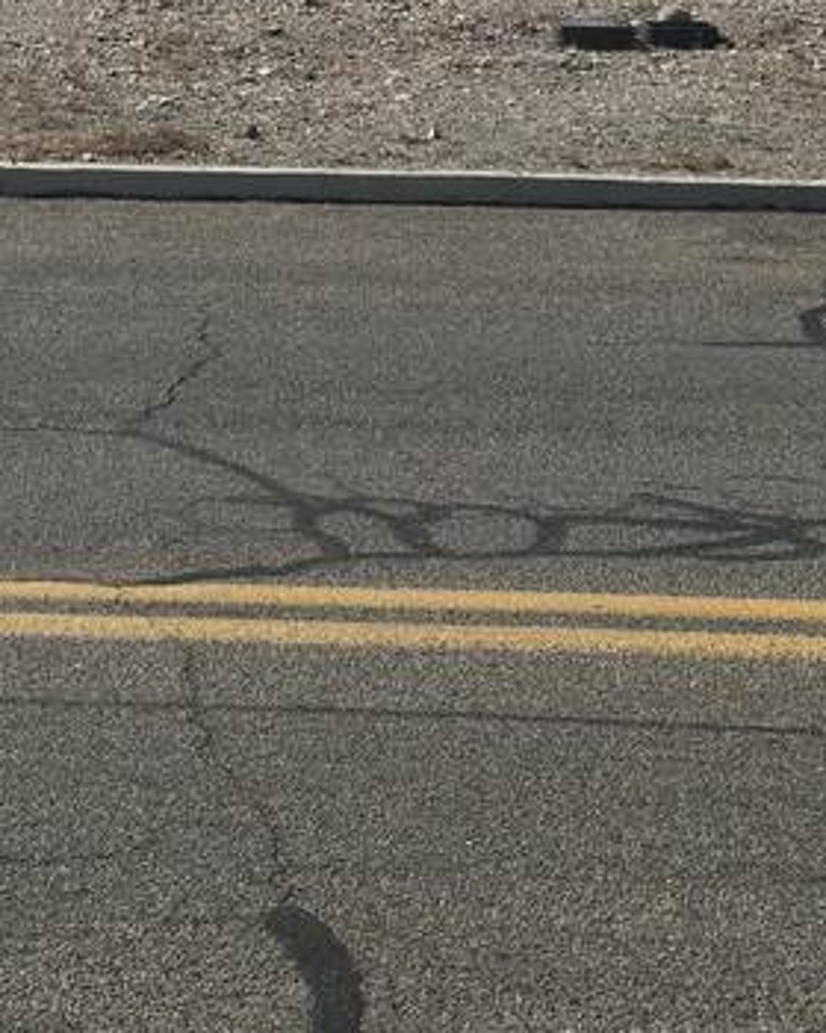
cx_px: -53
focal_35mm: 82
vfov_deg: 22.0
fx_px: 2506
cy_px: -115
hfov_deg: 18.1
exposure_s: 1/1265
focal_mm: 6.3
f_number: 1.7
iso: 12
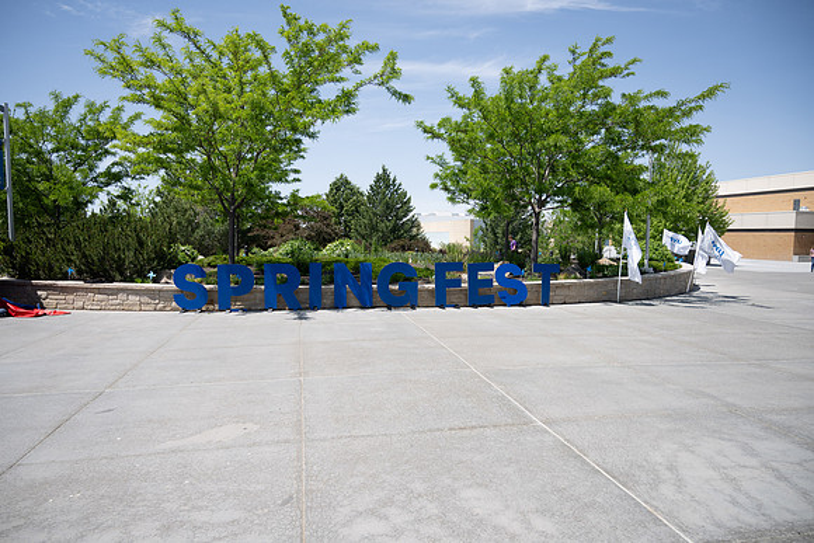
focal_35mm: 24
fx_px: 551
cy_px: 272
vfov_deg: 52.5
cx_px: 407
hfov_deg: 72.9
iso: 250
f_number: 4
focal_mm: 24
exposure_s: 1/2000
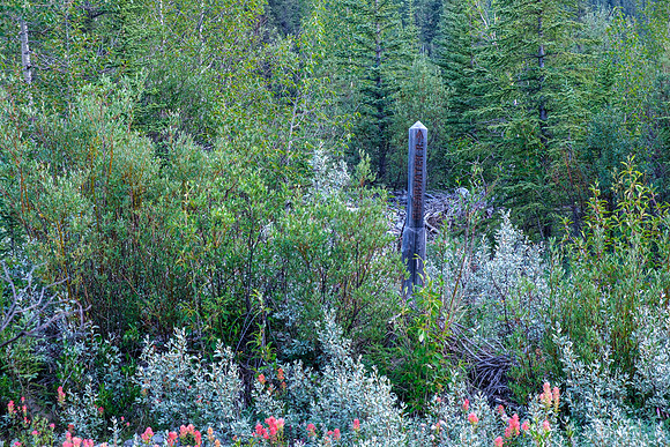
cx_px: 335
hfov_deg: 24.5
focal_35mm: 83
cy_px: 224
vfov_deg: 16.5
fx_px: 1545
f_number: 8
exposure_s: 1/60
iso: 800
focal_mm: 55
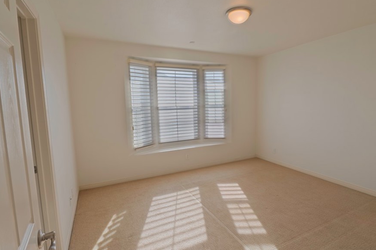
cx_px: 206
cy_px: 127
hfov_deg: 83.8
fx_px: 209
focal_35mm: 20
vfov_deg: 61.9
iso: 400
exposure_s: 1/100
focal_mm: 17
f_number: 8
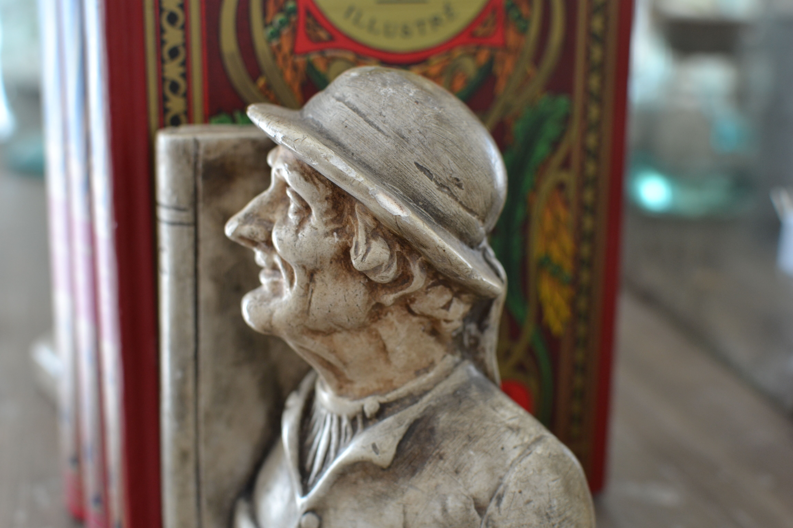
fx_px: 1156
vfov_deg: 25.8
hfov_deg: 37.9
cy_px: 264
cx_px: 396
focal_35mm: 52
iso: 400
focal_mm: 35
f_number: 3.5
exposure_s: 1/60
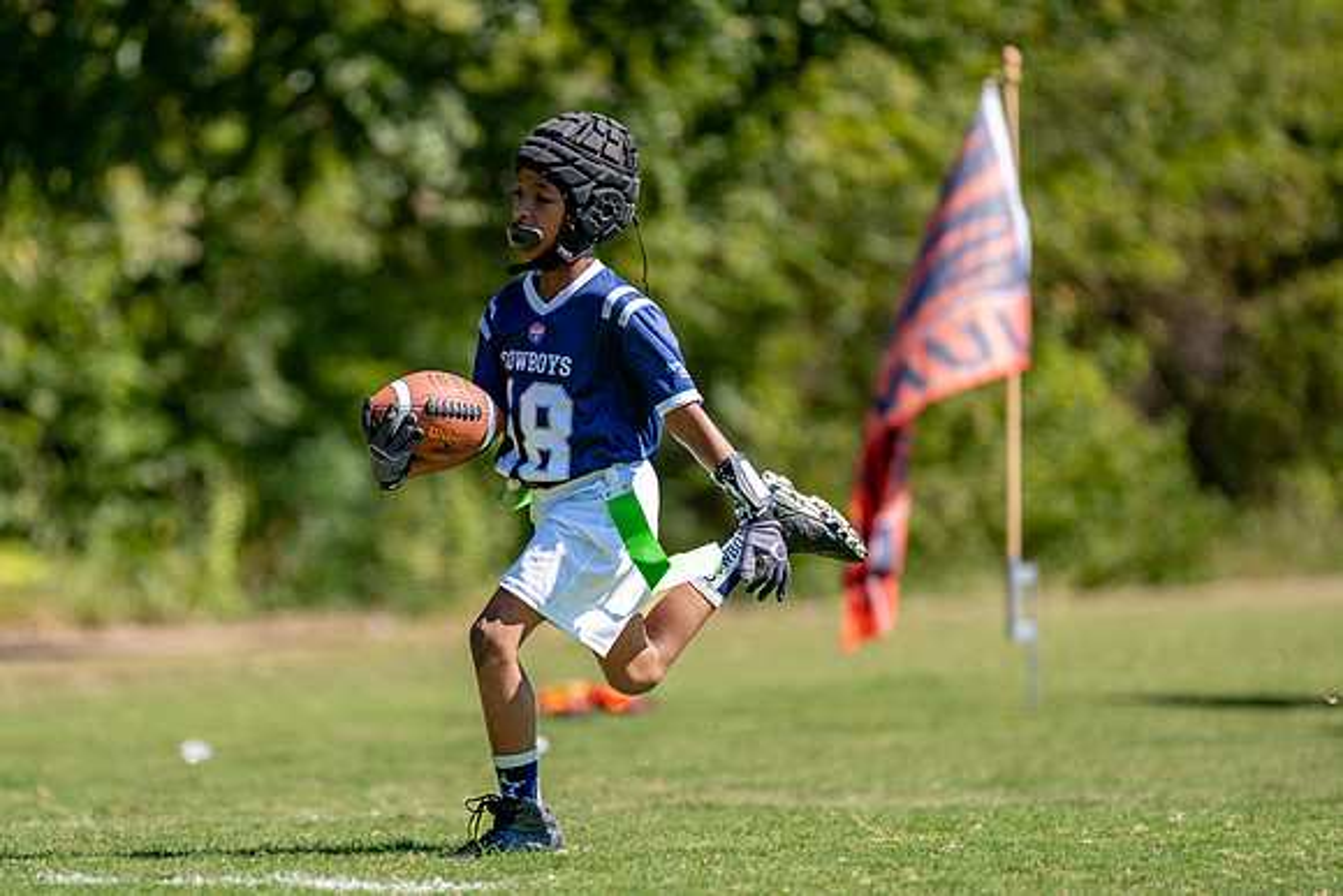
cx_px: 431
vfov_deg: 4.8
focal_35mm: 285
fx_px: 10645
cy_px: 476
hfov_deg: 7.2
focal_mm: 200
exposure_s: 1/2000
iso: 160
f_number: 2.8
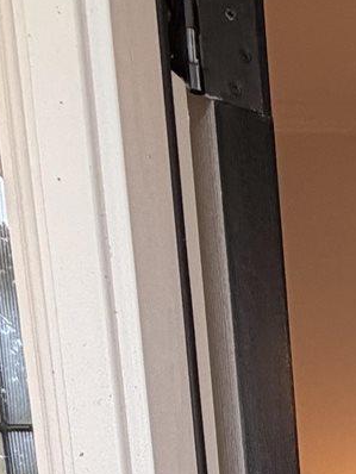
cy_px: 861
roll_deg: +0.2
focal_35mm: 81
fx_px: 1110
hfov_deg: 14.4
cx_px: 763
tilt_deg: -11.7
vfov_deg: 18.6
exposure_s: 1/120
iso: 64
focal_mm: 2.22
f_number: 2.2
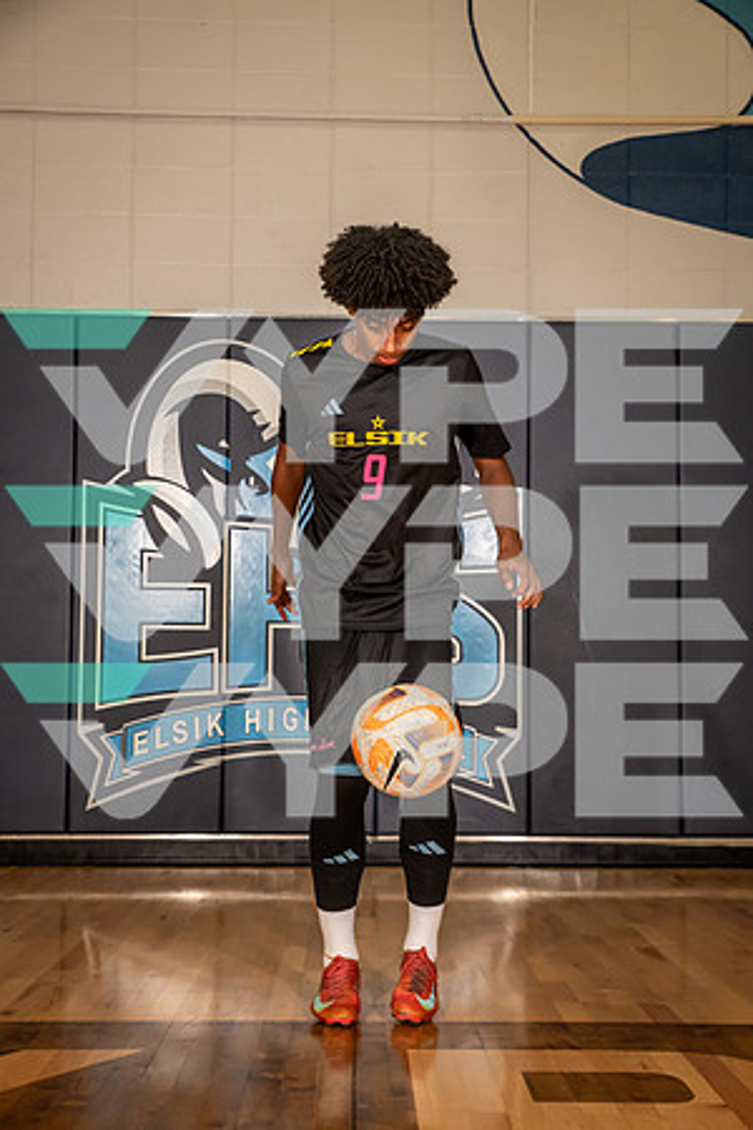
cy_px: 565
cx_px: 376
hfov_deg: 26.0
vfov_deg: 38.2
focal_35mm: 52
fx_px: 1631
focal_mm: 52
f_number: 6.3
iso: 800
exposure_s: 1/320
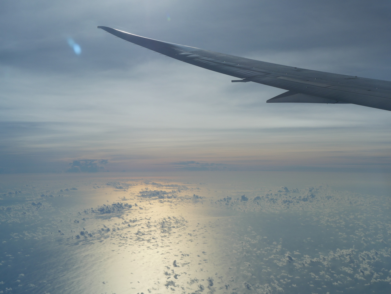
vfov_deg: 29.1
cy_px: 147
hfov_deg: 38.2
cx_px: 196
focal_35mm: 50
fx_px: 565
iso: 200
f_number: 7.1
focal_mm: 25
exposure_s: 1/2000
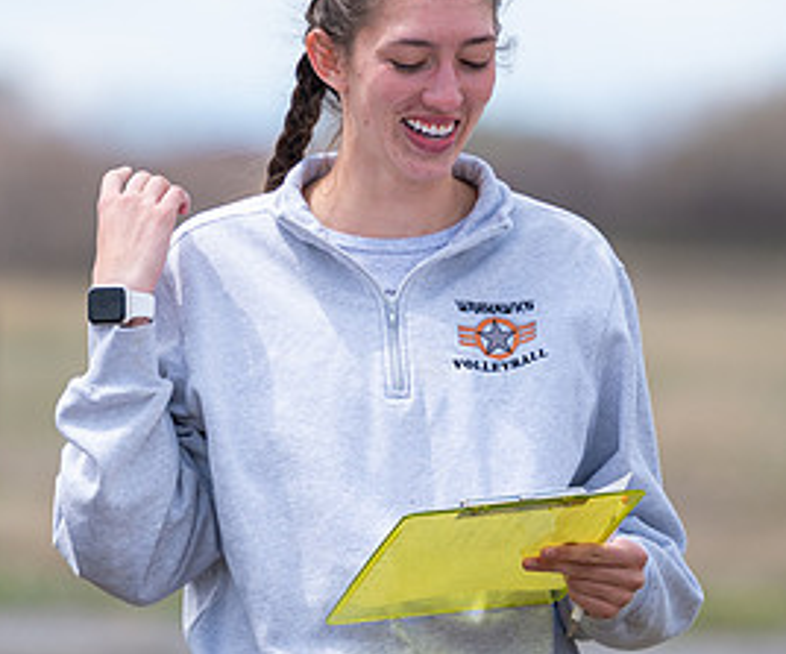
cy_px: 102
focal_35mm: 451
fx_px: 10658
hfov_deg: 4.2
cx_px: 340
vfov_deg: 3.5
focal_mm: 170
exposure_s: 1/1600
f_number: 2.8
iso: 125
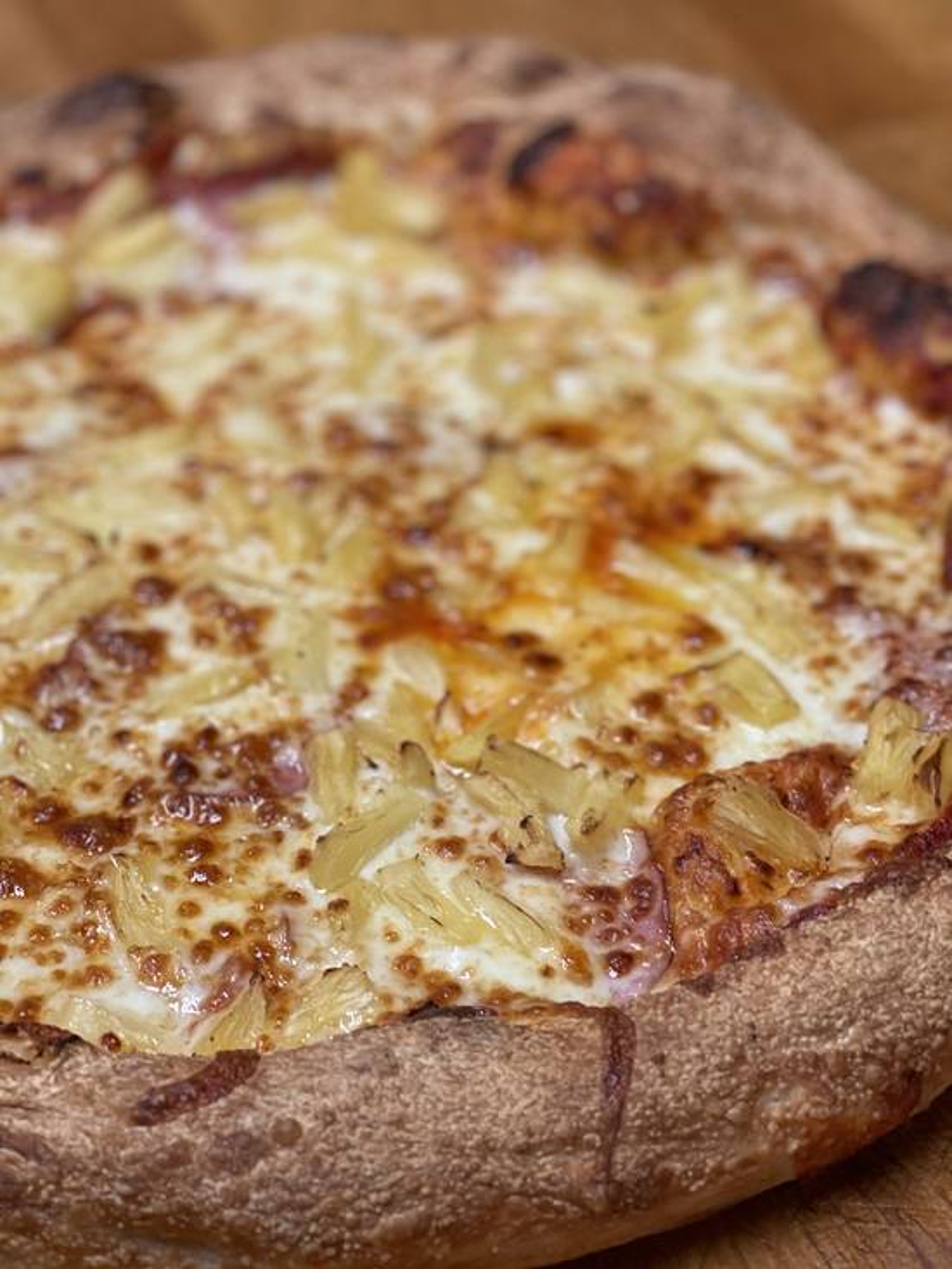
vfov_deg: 30.3
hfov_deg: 22.9
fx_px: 2346
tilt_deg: -40.0
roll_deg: -1.0
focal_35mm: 64
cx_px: 476
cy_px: 634
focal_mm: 7.5
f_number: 2.2
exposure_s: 1/40
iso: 125
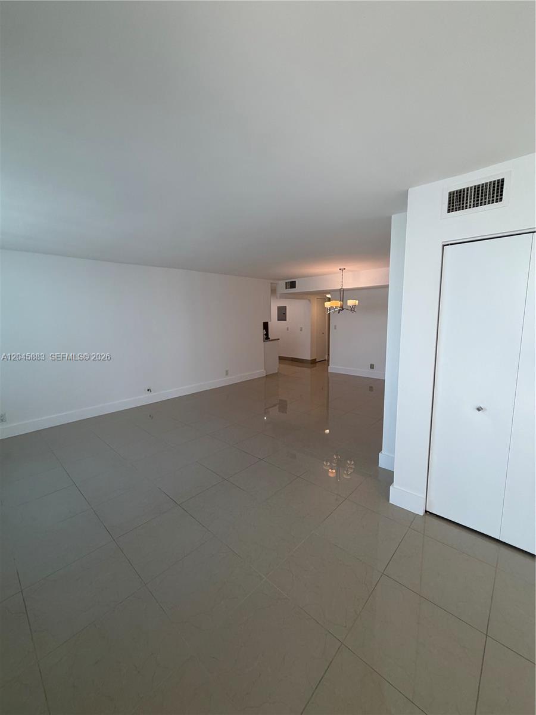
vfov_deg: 102.1
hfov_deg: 85.7
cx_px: 268
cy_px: 358
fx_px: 289
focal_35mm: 14
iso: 80
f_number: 2.2
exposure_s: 1/120
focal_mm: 2.22
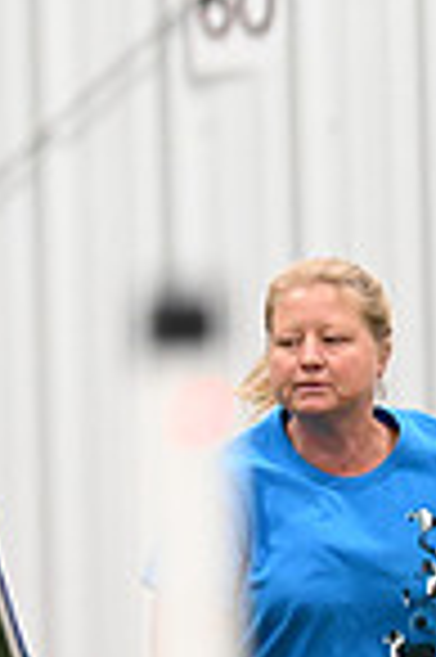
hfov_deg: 1.7
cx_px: -548
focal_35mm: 796
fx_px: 14494
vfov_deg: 2.6
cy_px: -112
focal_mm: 200
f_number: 3.2
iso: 10000
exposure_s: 1/1250
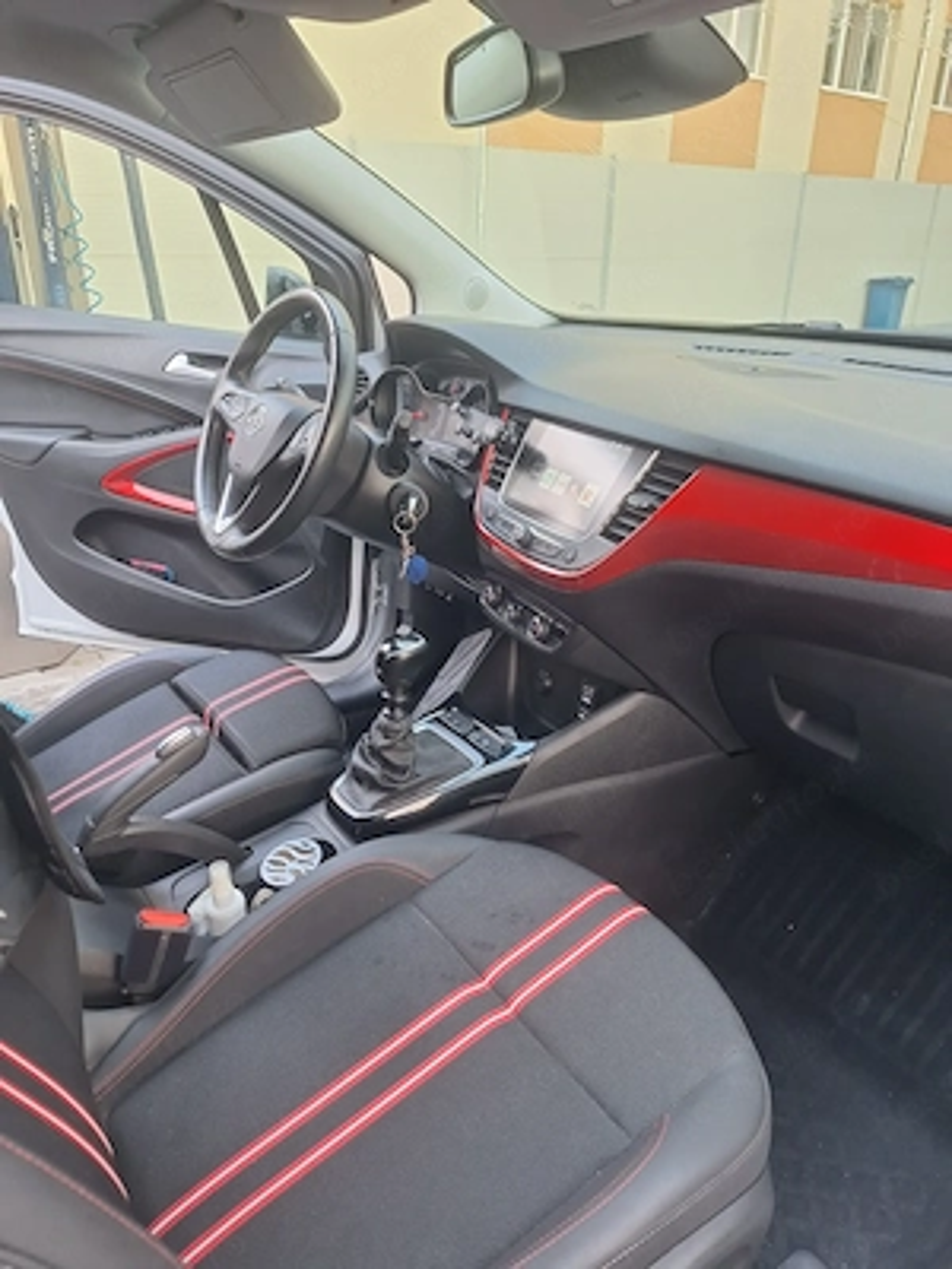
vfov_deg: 73.9
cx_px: 476
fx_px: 843
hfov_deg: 58.9
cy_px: 634
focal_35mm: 23
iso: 80
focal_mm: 5.54
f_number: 1.8
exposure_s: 1/50
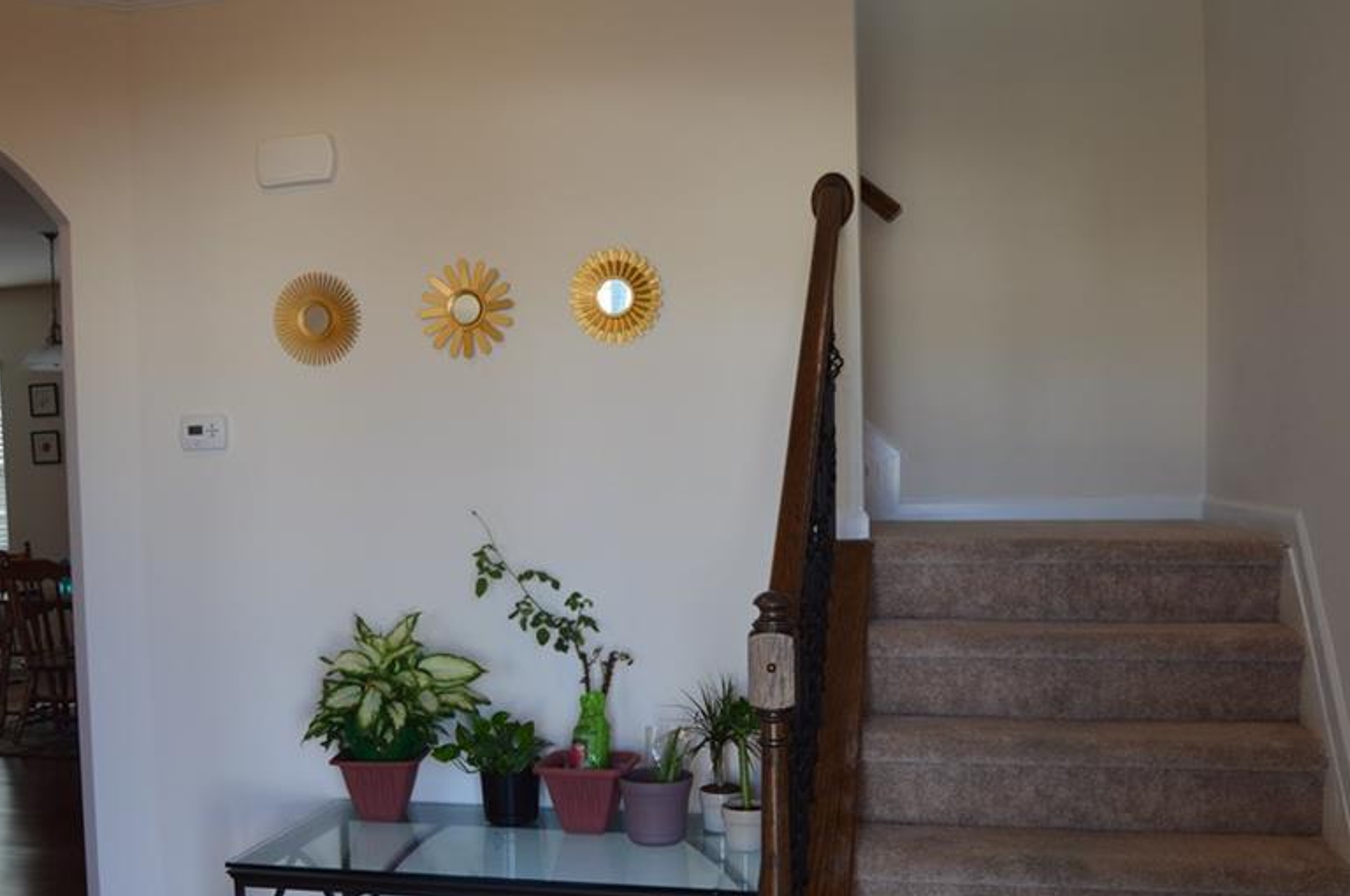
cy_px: 567
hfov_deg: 53.0
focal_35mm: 36
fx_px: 1348
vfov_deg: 36.5
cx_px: 591
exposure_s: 1/100
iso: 400
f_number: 5
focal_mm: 18
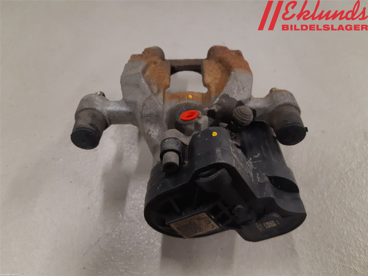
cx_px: 184
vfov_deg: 53.1
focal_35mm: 26
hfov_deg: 67.3
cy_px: 138
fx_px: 276
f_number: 1.7
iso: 160
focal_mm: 3.93
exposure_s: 1/50
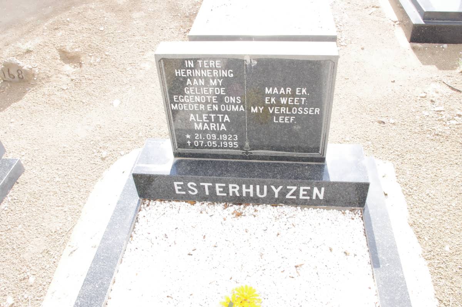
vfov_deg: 43.5
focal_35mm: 30
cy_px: 154
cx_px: 231
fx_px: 385
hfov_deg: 62.0
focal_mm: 20
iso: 800
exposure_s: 1/125
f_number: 11
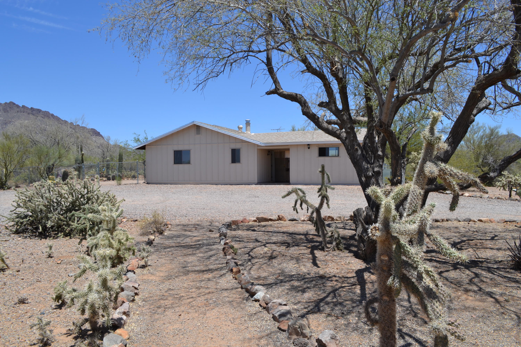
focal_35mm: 27
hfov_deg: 67.4
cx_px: 260
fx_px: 391
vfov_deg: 47.9
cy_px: 174
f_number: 8
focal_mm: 18
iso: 100
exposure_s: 1/250
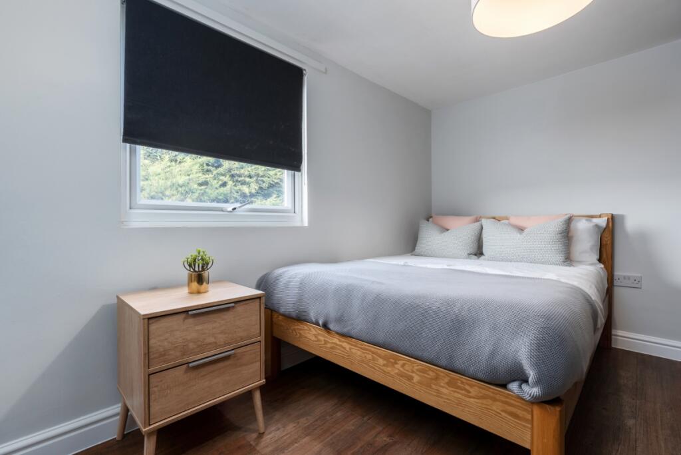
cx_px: 340
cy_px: 228
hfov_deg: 96.7
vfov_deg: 73.8
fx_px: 303
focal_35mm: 16
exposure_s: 1/40
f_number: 7.1
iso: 320
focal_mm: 16
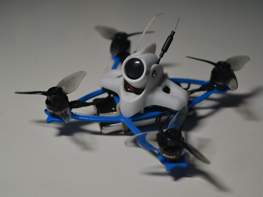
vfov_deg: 27.5
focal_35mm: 53
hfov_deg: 36.1
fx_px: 403
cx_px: 145
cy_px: 99
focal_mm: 18.5
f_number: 1.8
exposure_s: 1/400
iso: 400
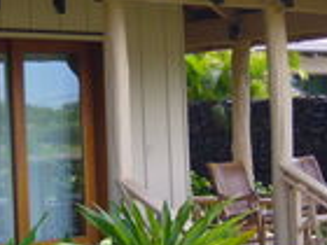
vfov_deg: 12.6
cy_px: 112
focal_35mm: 118
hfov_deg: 16.6
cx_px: 93
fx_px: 1115
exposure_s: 1/320
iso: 100
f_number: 3.2
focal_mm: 7.5
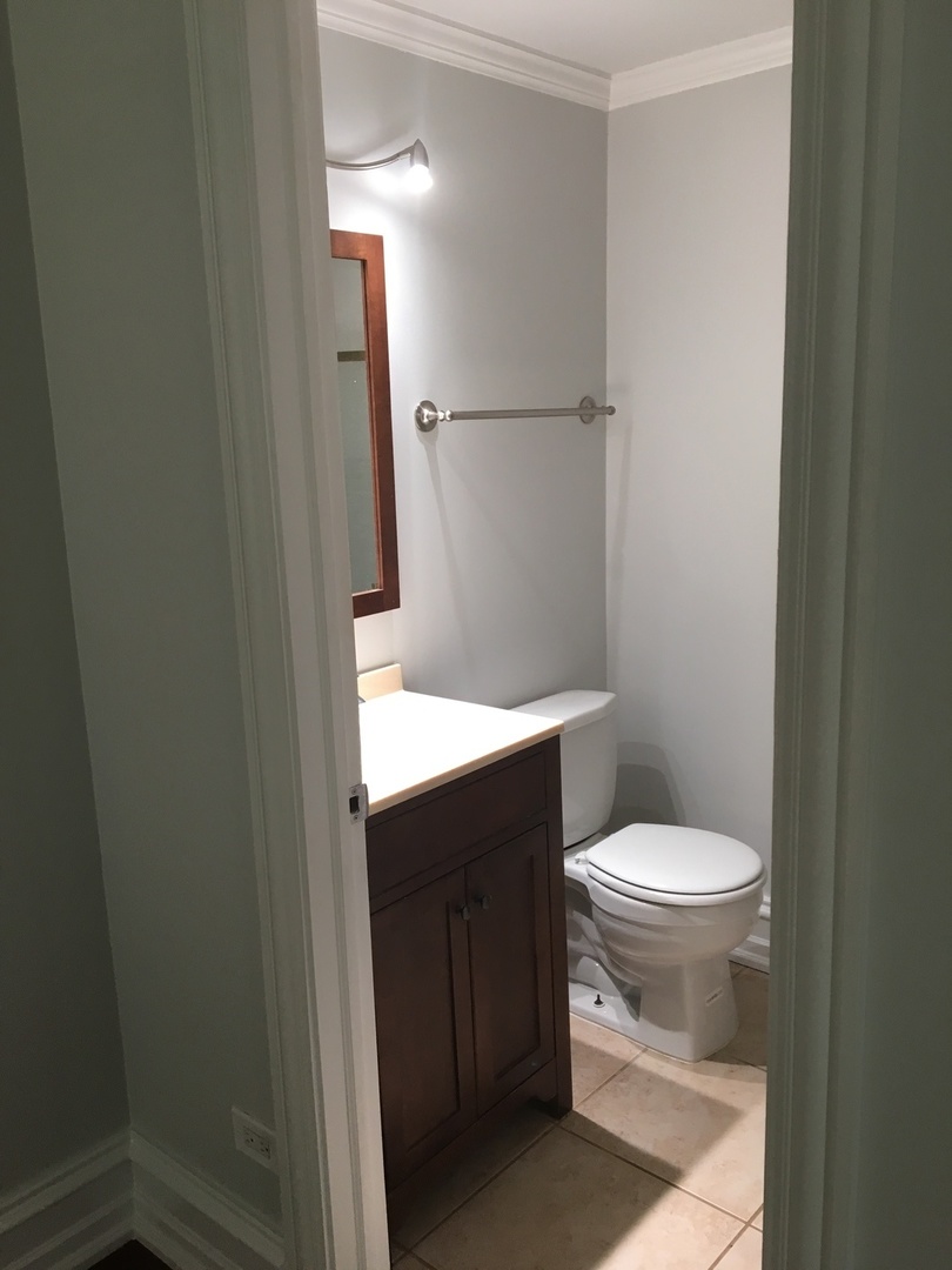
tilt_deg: -11.9
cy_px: 635
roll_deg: +1.4
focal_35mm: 29
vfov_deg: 61.7
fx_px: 1063
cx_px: 476
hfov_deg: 48.2
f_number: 2.2
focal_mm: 4.15
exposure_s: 1/30
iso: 64
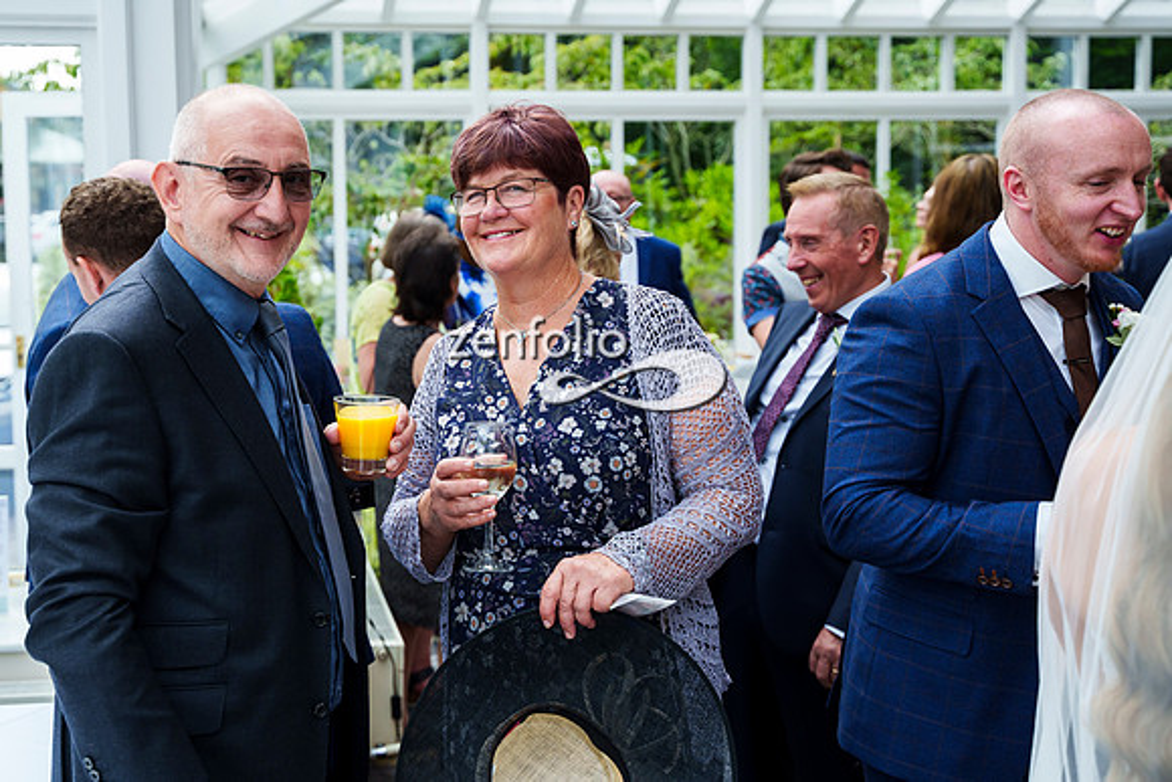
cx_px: 467
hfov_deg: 37.3
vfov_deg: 25.4
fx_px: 1729
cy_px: 315
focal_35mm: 53
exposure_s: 1/2500
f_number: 3.5
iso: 800
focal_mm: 44
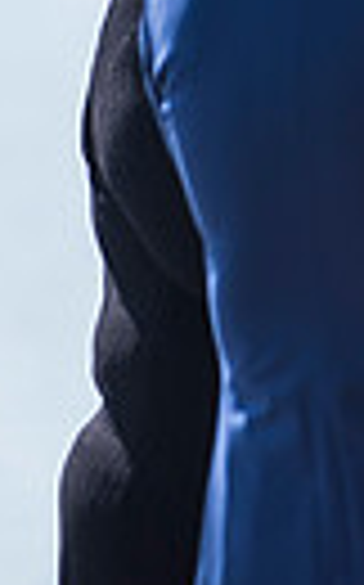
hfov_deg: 1.7
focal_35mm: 773
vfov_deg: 2.7
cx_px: 1146
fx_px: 12297
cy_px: -29
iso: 100
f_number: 2.8
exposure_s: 1/800
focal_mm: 170
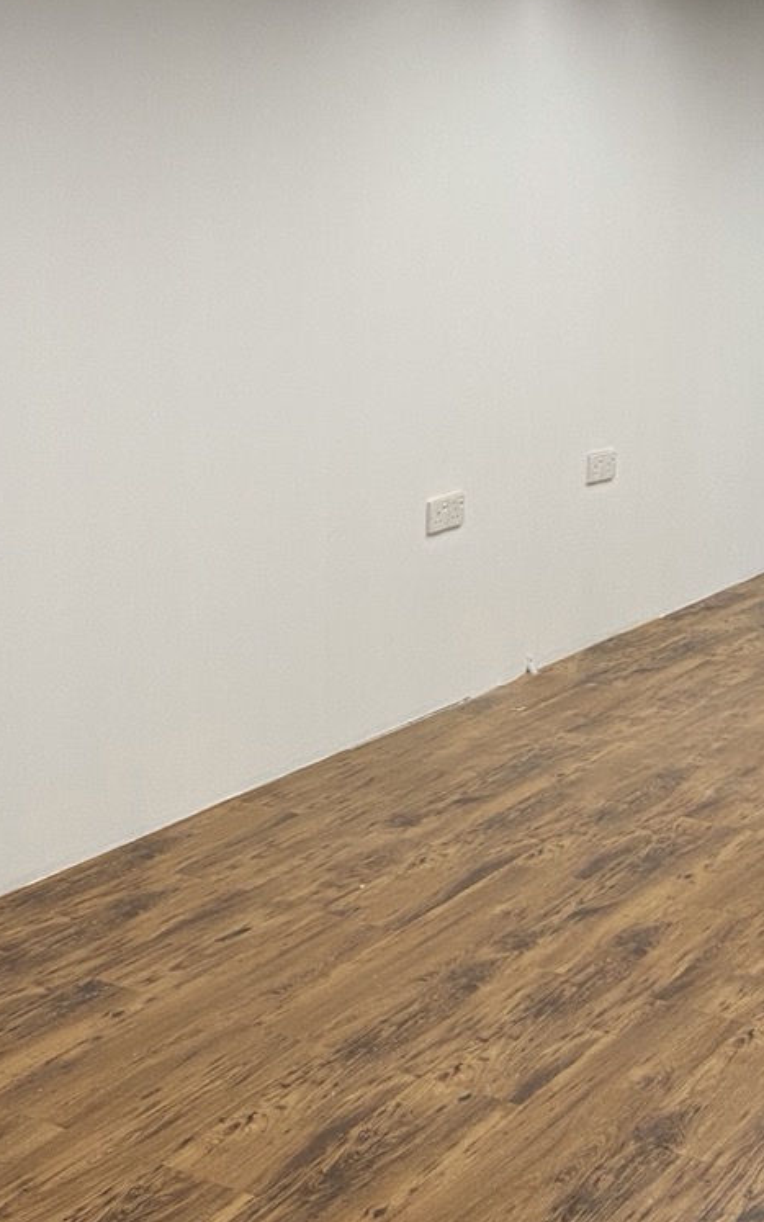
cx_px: 515
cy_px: 555
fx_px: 1965
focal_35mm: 59
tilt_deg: -10.9
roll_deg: -1.6
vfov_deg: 34.5
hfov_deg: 21.9
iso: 80
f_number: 1.8
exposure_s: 1/50
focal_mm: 4.25
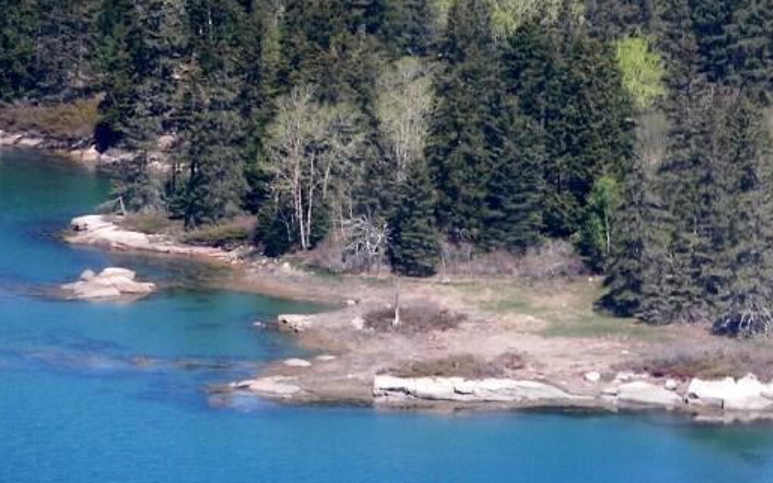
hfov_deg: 5.1
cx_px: 762
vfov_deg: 3.2
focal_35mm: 414
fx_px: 8720
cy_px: 108
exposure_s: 1/160
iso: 50
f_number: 3.6
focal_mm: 32.5
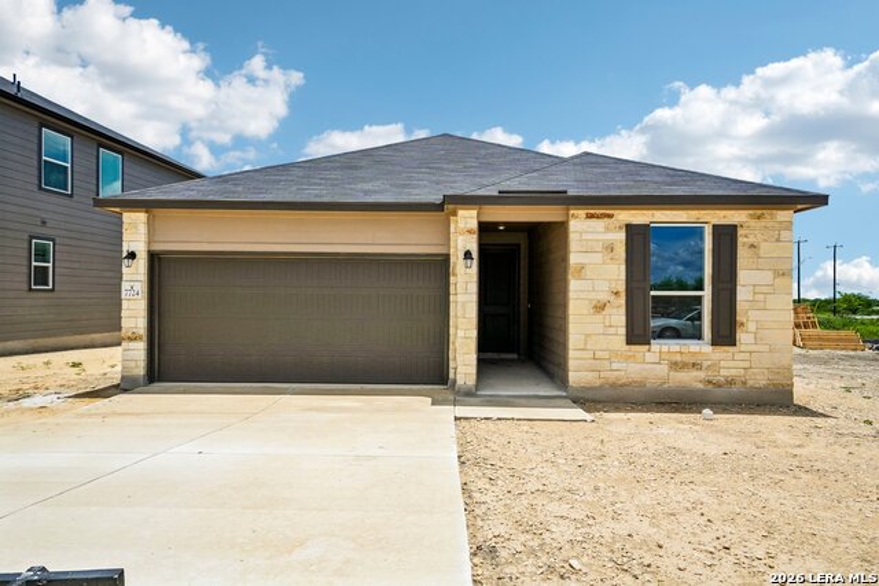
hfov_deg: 78.6
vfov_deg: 57.3
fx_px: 537
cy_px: 293
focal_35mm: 22
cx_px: 440
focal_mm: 22
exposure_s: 1/4000
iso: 800
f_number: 8
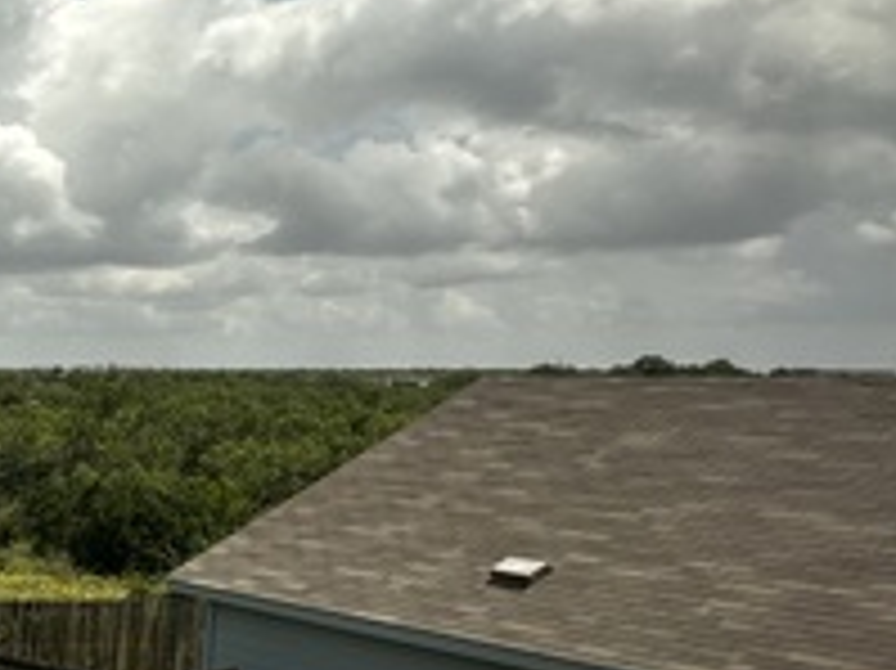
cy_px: 522
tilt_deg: -6.8
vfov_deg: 31.4
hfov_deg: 27.1
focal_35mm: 45
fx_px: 1164
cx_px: -491
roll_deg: -0.2
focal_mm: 2.22
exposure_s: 1/1453
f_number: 2.2
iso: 50
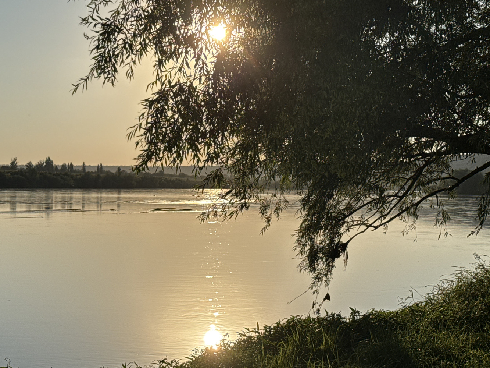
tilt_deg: -0.5
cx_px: 216
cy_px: 184
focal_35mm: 72
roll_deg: -0.5
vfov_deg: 20.4
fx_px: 1019
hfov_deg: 27.0
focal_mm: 6.76
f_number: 1.78
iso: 64
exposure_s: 1/15385
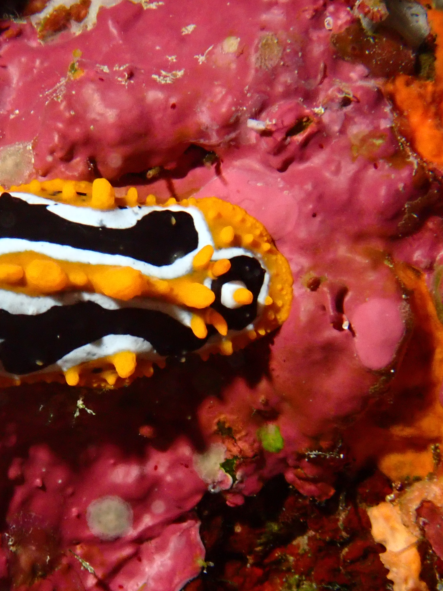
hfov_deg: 9.3
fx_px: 2730
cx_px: 76
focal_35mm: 160
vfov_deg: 12.3
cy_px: 332
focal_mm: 18
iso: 800
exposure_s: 1/200
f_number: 6.3
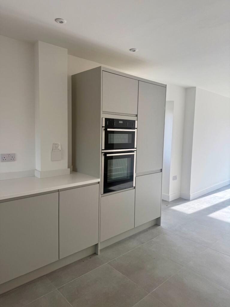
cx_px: 115
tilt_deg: -3.8
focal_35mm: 24
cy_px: 154
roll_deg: +0.2
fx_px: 213
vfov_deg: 71.6
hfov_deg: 56.8
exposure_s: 1/268
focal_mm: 6.76
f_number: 1.78
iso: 64
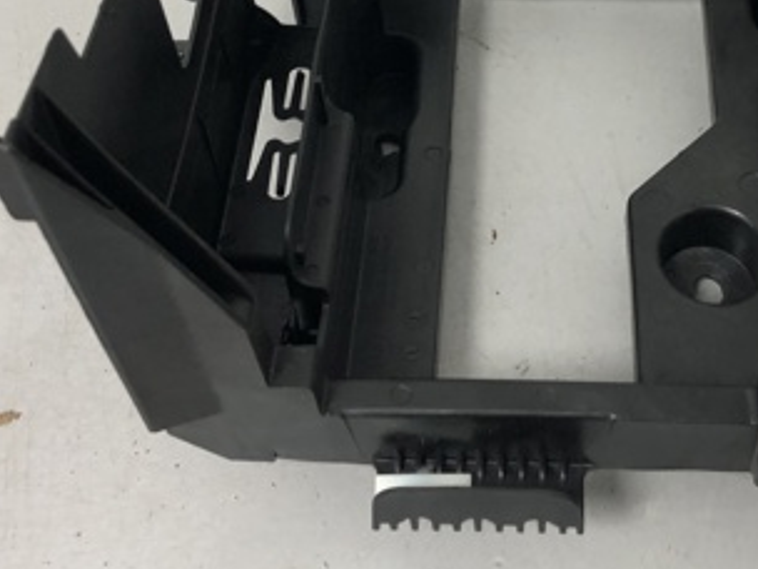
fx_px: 1292
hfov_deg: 32.4
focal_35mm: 59
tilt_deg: -50.2
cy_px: 70
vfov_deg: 24.2
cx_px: 516
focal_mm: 4
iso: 40
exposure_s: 1/20
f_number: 1.8
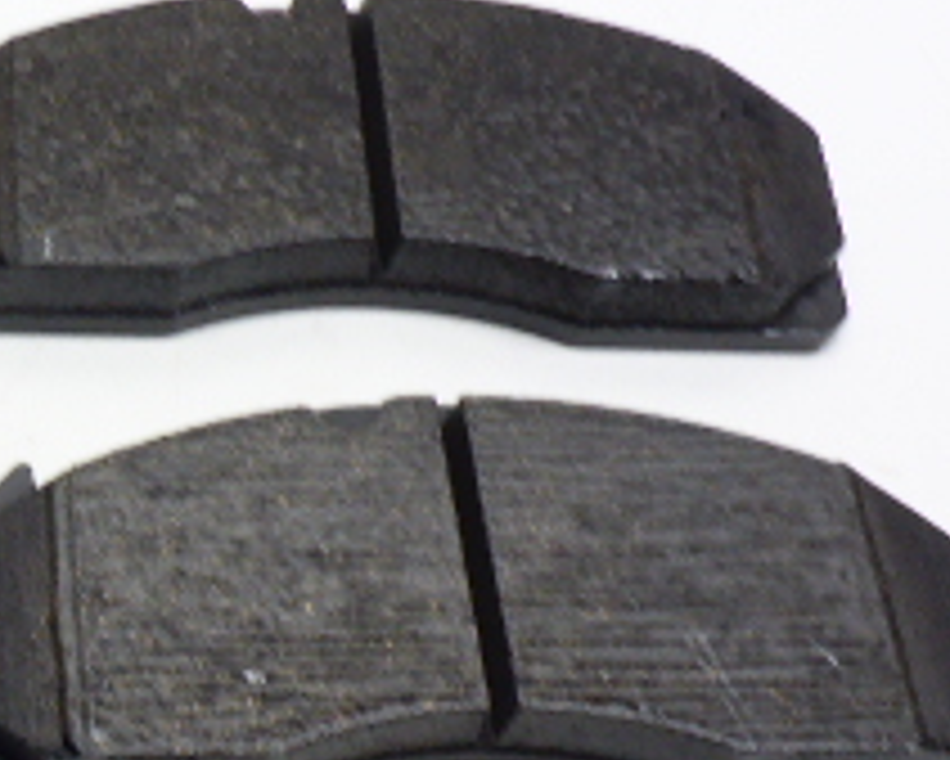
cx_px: -162
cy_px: 648
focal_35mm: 83
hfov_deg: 21.5
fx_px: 2335
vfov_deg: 18.3
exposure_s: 1/60
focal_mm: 4.9
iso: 125
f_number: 3.3
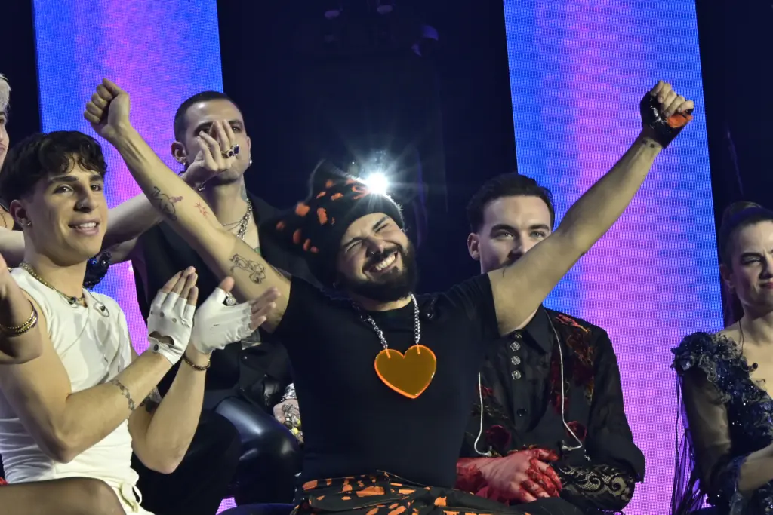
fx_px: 5476
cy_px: 258
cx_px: 386
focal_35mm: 255
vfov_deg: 5.4
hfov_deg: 8.1
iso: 2500
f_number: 11
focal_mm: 170
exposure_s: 1/125
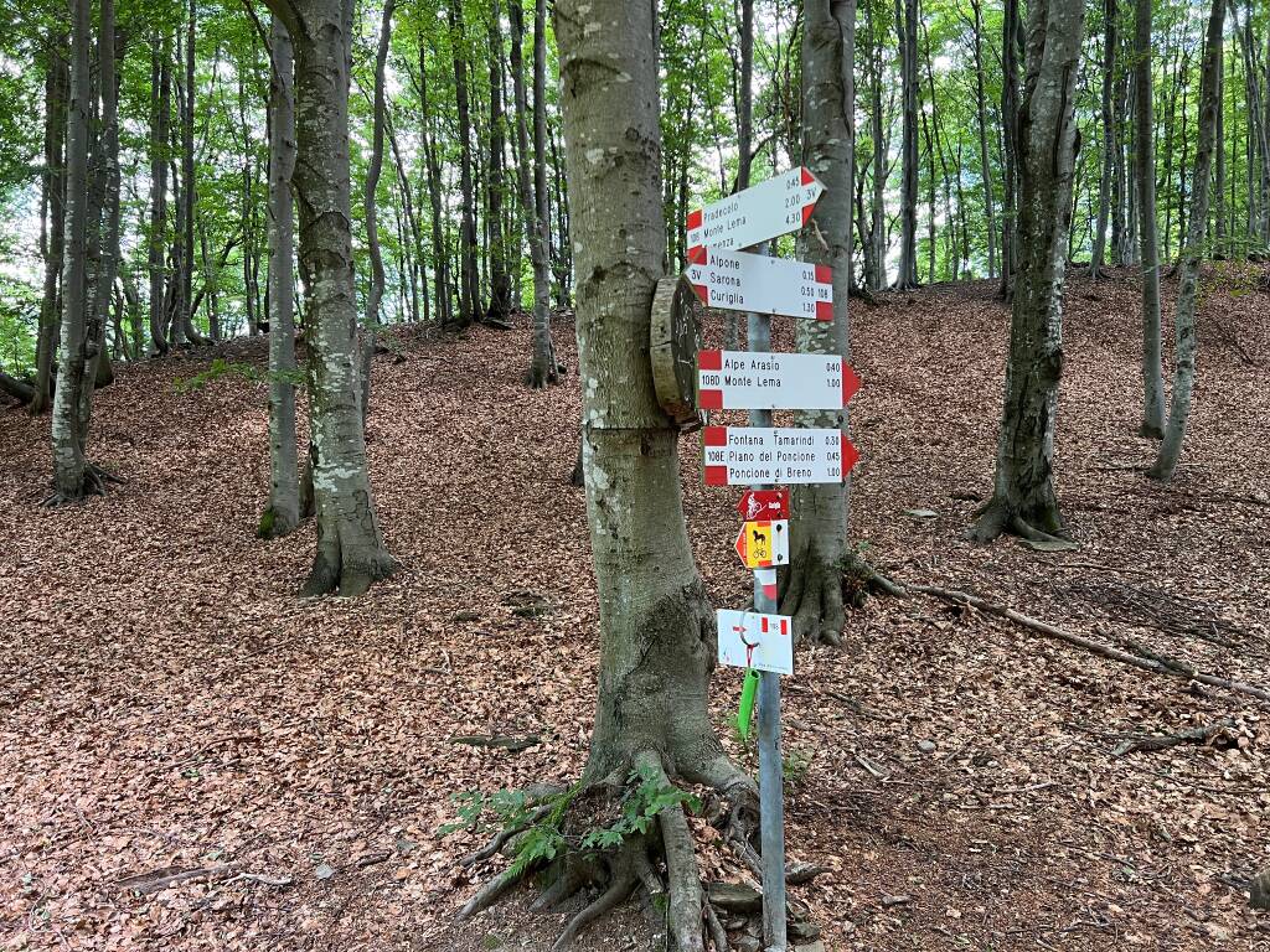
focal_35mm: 26
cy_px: 476
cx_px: 635
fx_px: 954
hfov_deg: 67.3
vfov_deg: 53.1
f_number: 1.5
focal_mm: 5.7
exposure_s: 1/80
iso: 125
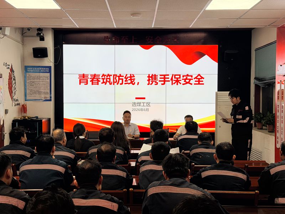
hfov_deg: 39.7
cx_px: 142
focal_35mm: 48
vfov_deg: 30.3
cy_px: 107
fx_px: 395
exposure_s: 1/319
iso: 64
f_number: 1.78
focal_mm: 6.76
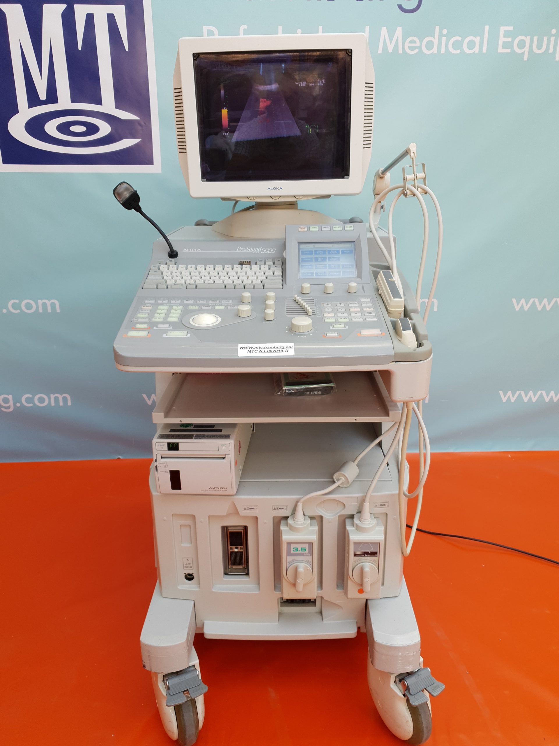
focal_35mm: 26
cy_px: 373
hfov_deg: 53.1
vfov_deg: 67.3
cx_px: 280
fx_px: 560
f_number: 1.5
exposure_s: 1/100
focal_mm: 4.3
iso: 50
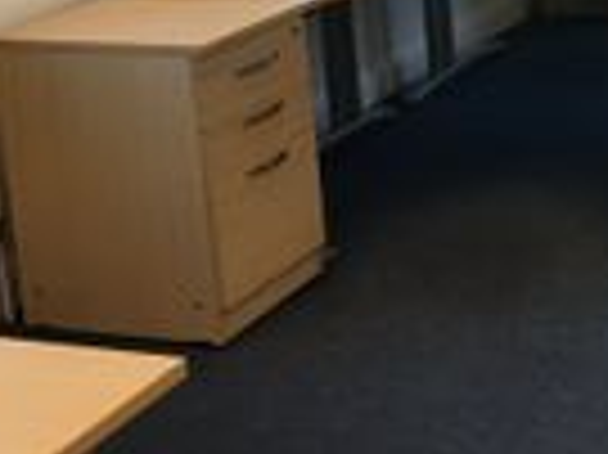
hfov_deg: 21.4
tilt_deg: -7.9
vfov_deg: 16.6
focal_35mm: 83
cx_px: 784
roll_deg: +2.3
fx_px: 1457
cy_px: -162
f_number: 1.8
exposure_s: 1/100
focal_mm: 3.99
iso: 32
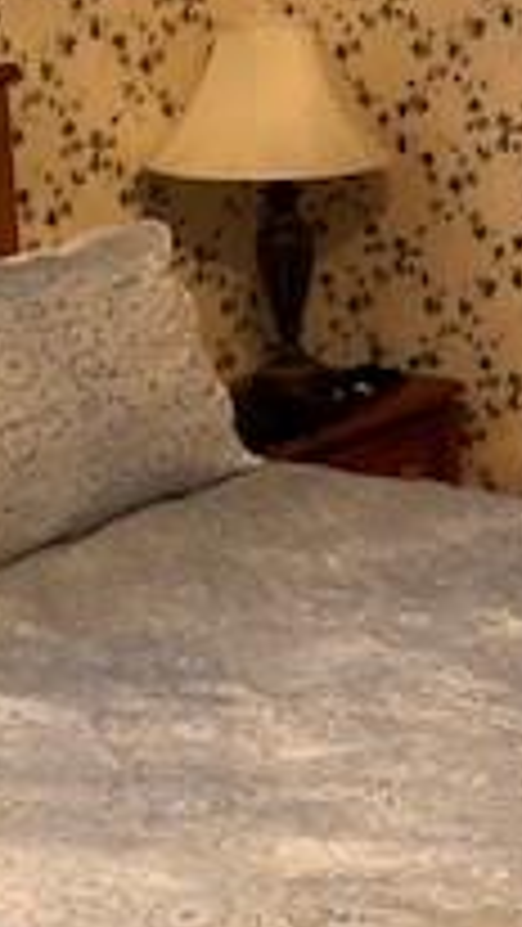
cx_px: 904
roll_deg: +1.0
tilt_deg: -7.5
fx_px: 2336
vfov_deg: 22.1
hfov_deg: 11.9
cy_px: 153
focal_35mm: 95
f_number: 1.8
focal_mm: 3.99
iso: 100
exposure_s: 1/12
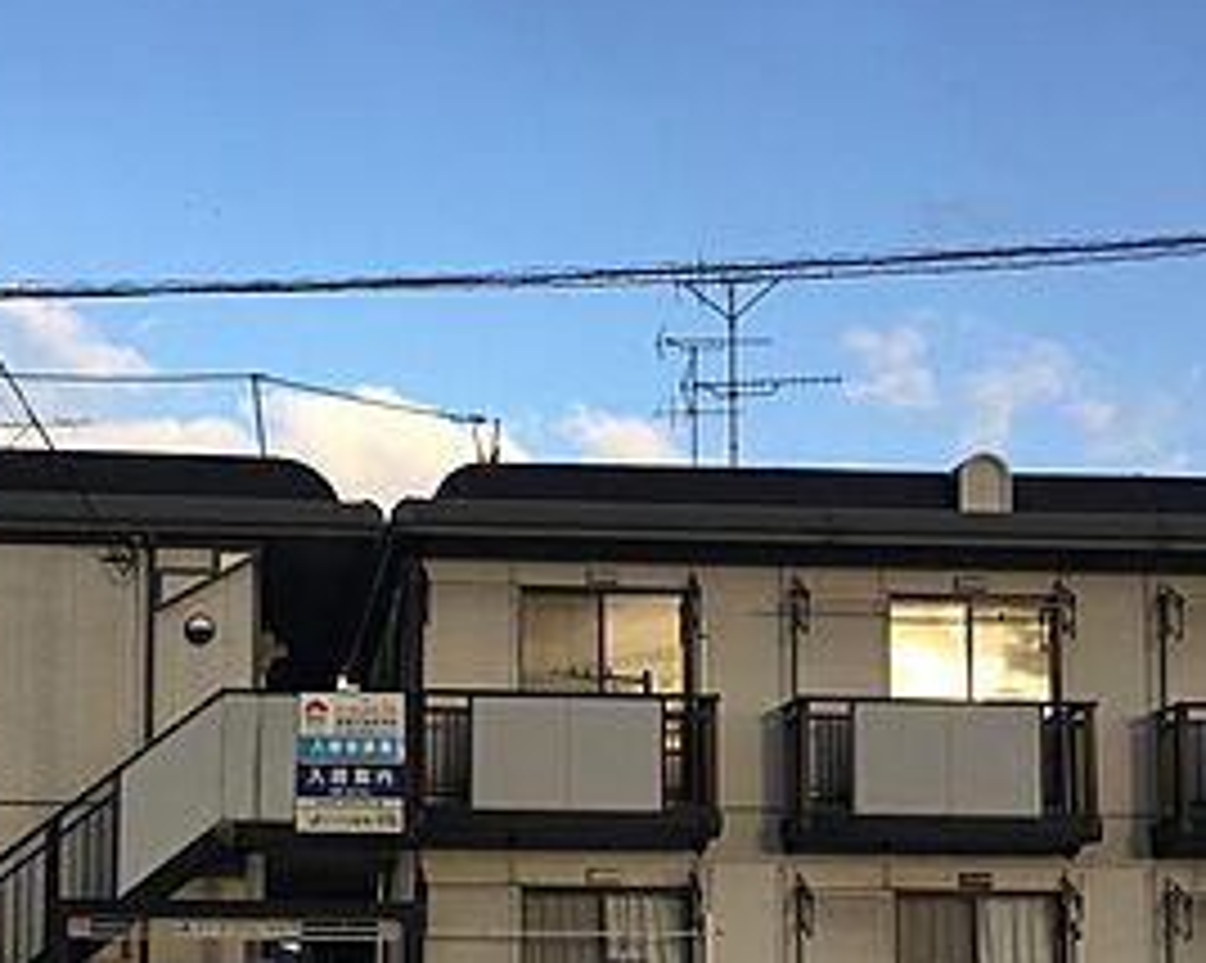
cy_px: 860
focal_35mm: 60
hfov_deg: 31.3
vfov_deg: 24.7
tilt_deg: +4.7
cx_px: 418
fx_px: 2140
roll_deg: -0.3
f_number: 2.2
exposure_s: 1/732
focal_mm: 4.15
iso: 32
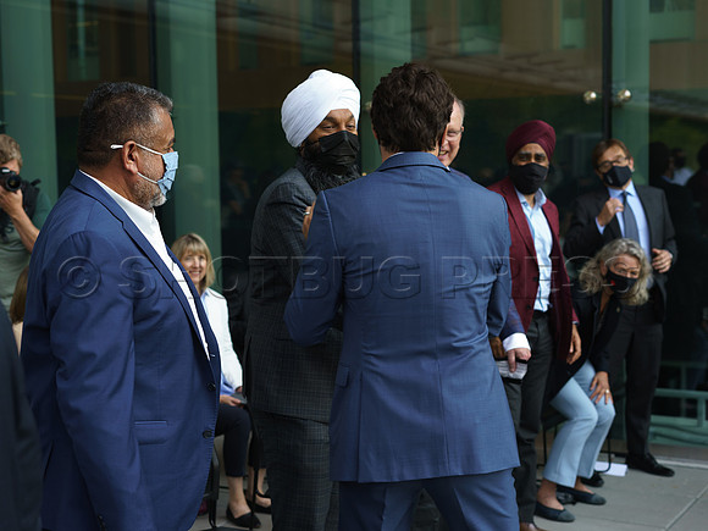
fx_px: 1107
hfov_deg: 35.5
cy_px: 266
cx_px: 354
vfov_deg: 27.0
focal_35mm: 54
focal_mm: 50
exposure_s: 1/320
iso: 250
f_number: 4
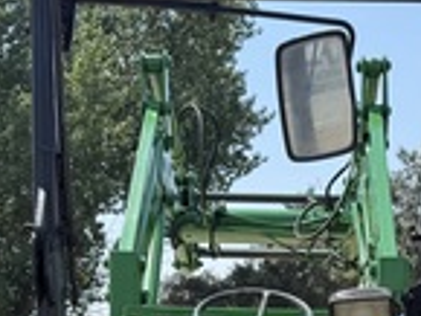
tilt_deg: -7.4
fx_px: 1108
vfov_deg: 15.0
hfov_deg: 21.5
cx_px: 271
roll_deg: -0.1
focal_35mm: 91
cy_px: 487
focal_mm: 6.76
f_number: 1.78
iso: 80
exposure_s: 1/3145
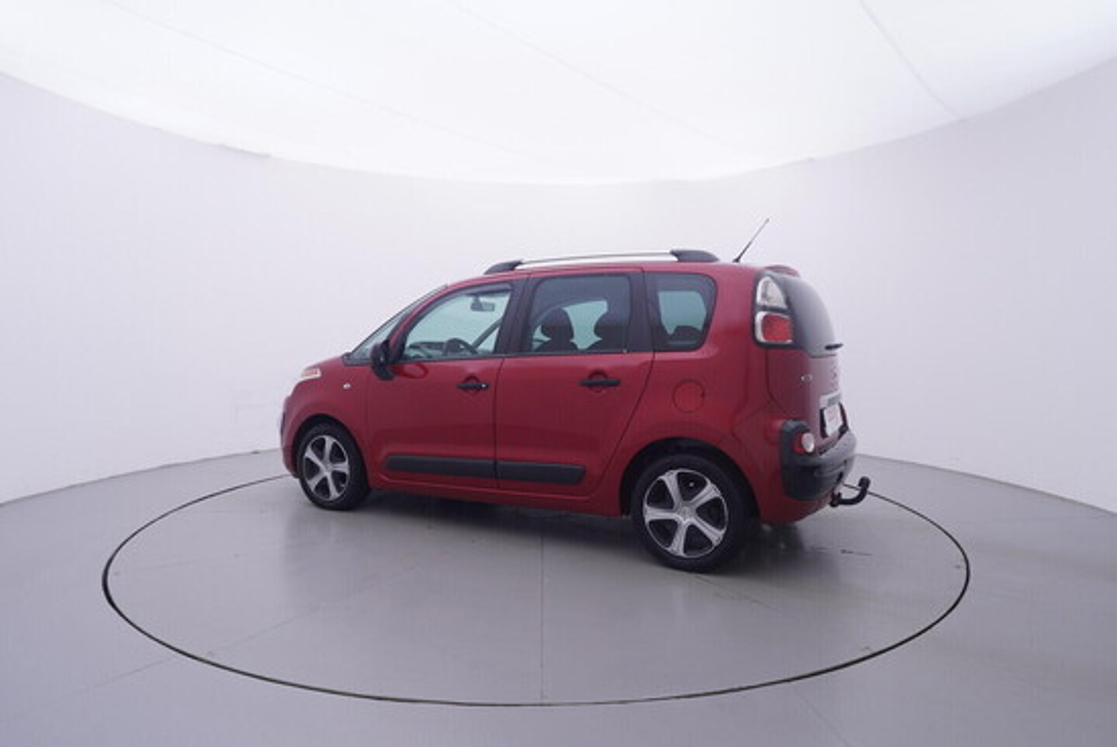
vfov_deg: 56.2
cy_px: 374
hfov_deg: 77.3
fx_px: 699
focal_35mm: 22
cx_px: 558
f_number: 5
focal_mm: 15
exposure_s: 1/80
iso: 200
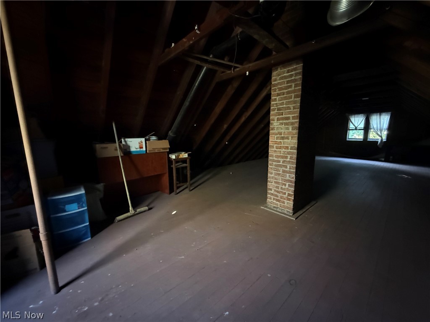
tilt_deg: -9.6
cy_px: 161
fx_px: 174
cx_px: 215
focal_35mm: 14
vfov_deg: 85.7
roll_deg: +0.5
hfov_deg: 102.1
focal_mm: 2.22
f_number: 2.2
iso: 2000
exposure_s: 1/30
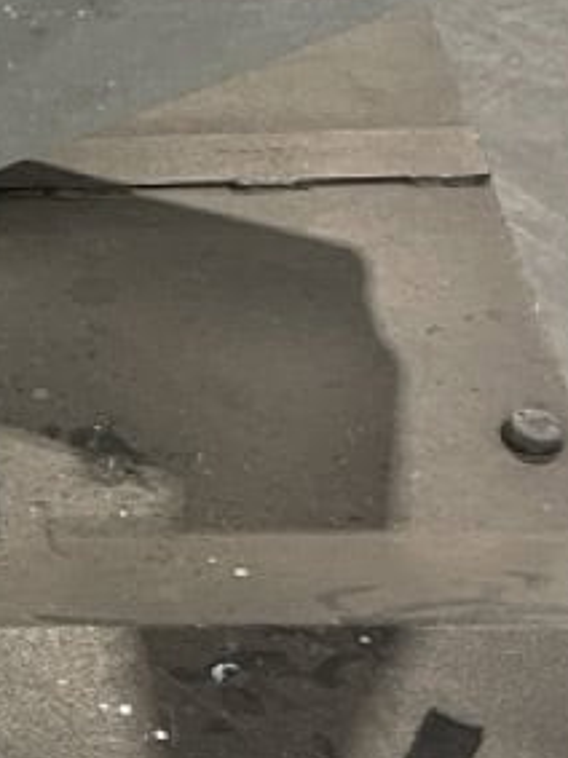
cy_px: 388
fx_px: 2474
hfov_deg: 12.1
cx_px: -421
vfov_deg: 17.4
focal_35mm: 113
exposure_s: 1/93
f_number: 1.6
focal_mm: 5.1
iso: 125
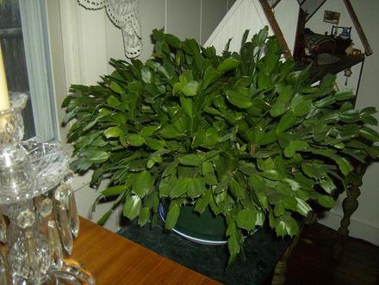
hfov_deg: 51.4
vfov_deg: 39.7
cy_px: 142
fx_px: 394
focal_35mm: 36
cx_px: 190
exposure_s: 1/60
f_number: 2.8
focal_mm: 6
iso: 200
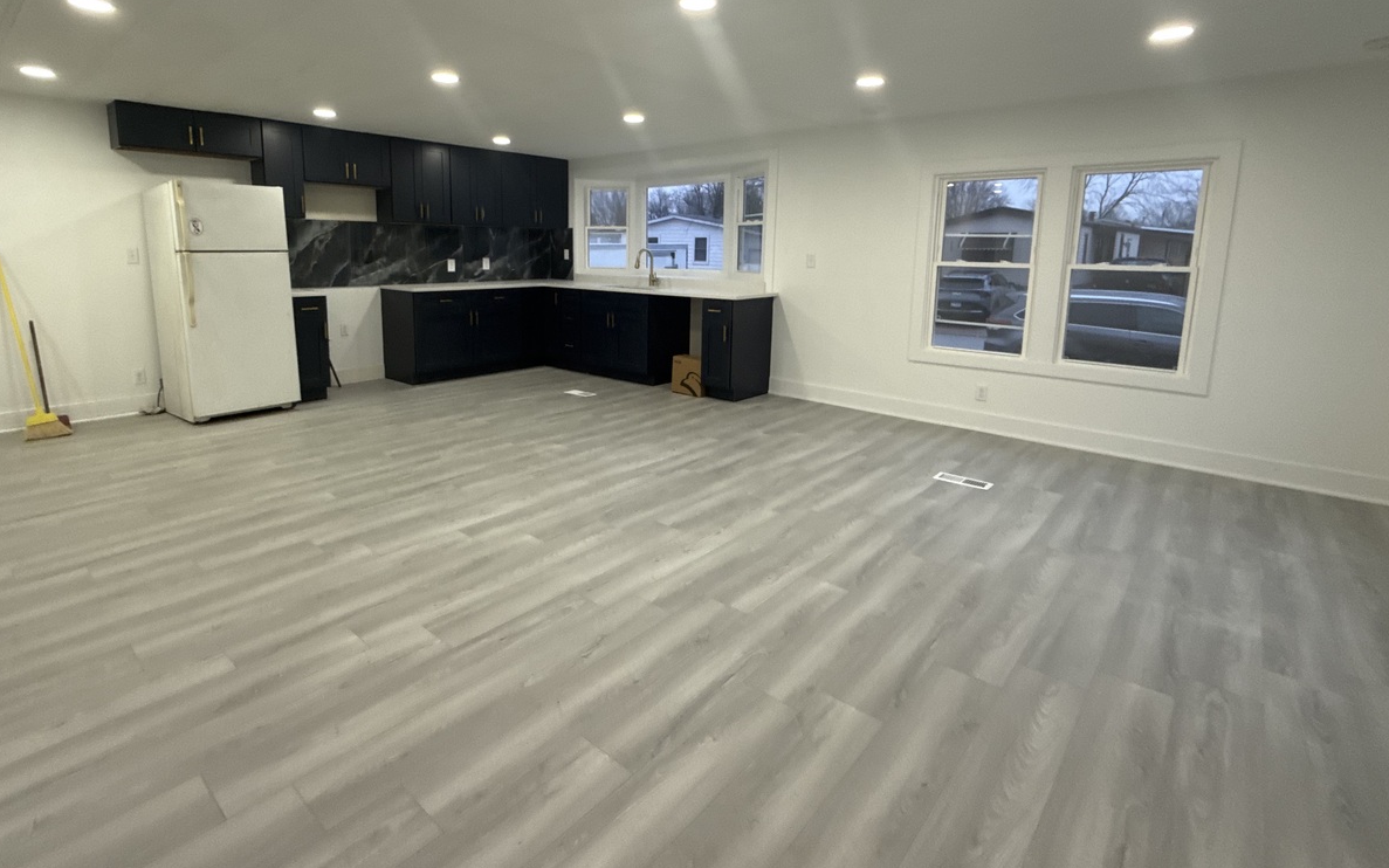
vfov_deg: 64.4
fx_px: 681
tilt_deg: -7.9
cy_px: 345
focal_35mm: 18
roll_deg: -0.2
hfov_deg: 90.9
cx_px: 639
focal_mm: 2.22
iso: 200
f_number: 2.2
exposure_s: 1/120
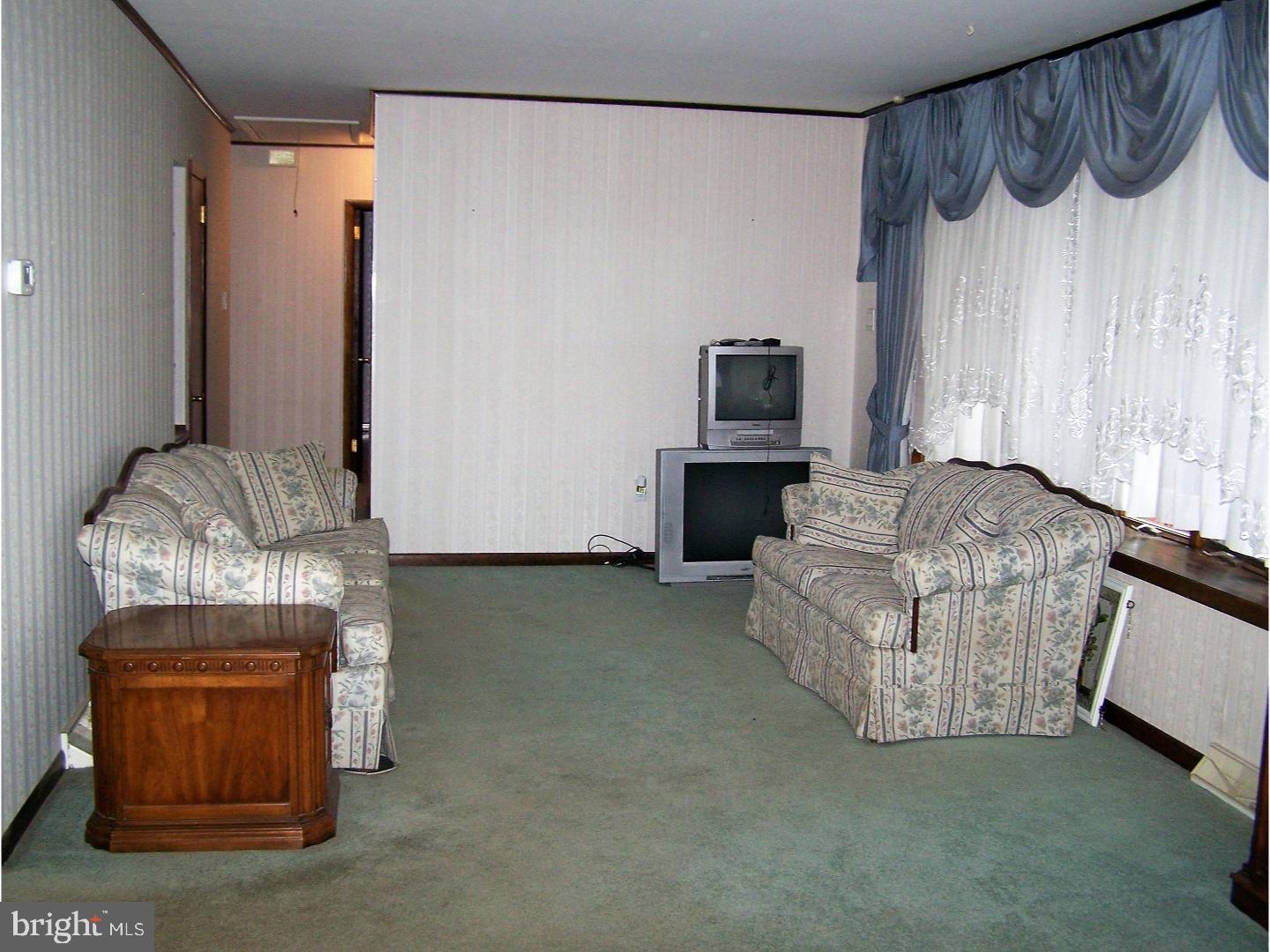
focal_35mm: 38
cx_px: 635
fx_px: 1394
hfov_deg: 49.0
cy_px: 476
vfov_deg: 37.7
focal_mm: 6.3
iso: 160
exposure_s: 1/60
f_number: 2.8
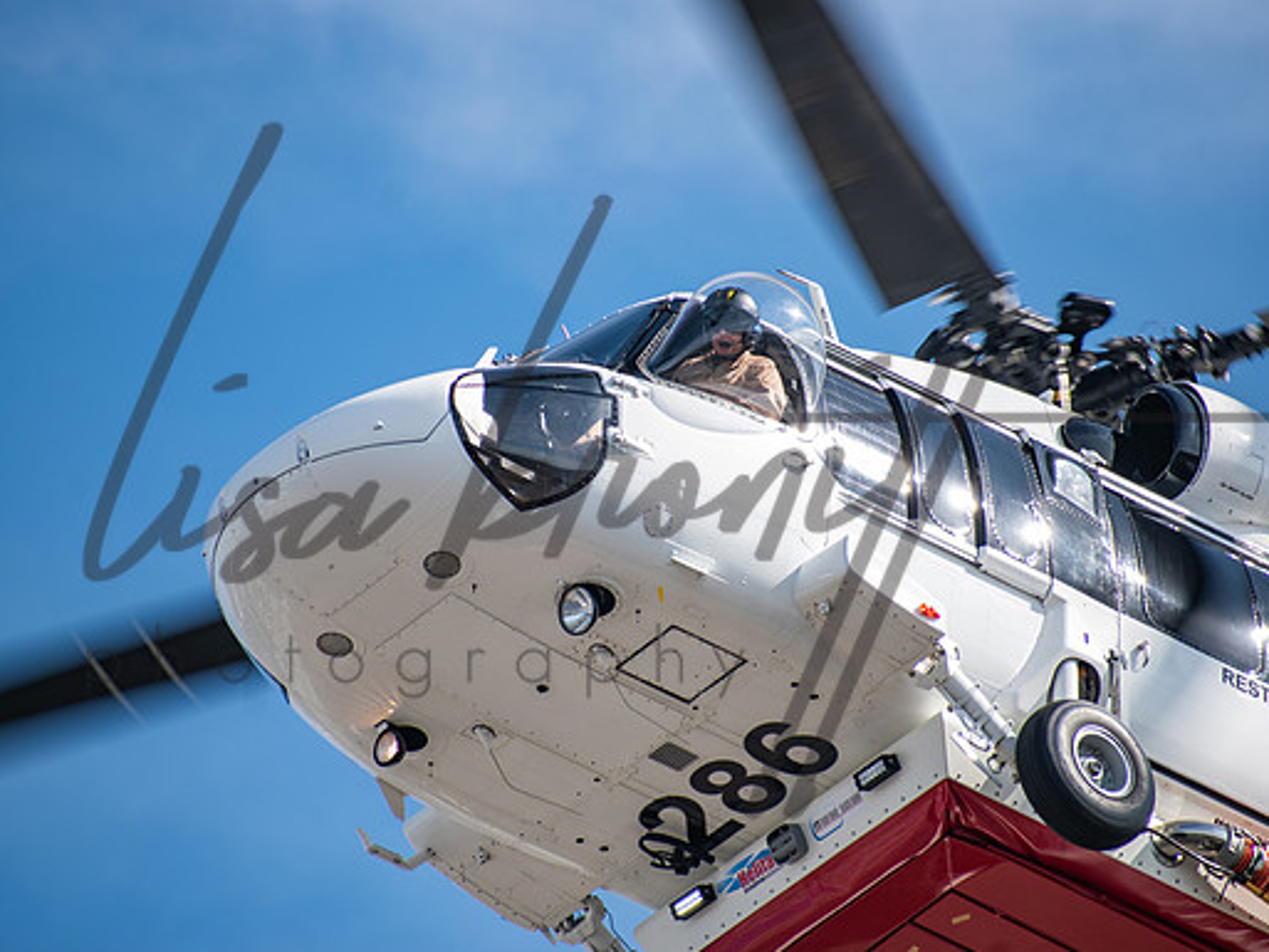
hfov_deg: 4.1
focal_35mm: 489
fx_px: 17931
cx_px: 636
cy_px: 476
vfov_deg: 3.0
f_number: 6.3
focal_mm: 300
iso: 100
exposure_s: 1/320
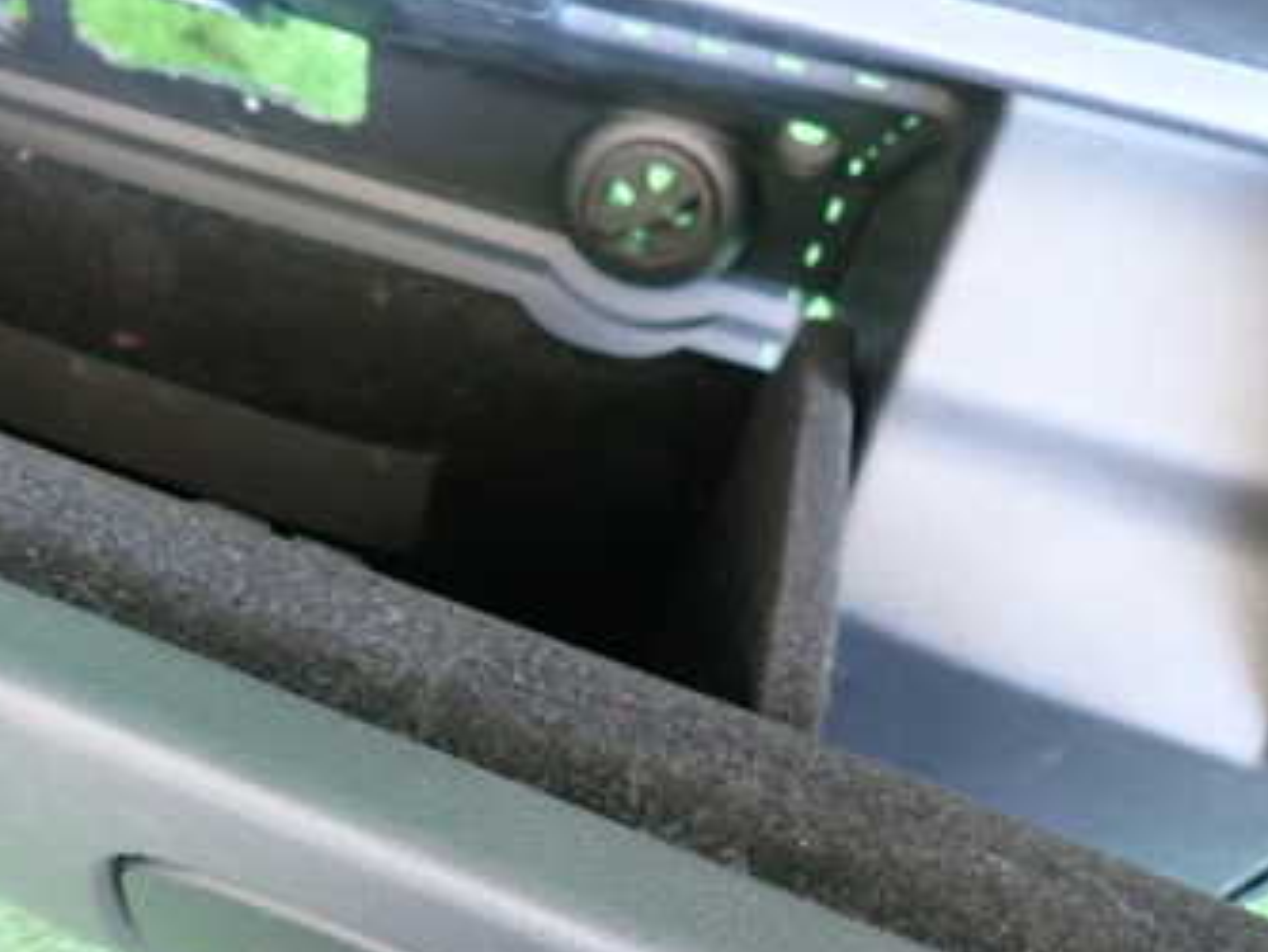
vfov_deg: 32.1
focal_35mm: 45
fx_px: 1649
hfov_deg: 40.4
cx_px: 255
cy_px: 392
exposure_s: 1/25
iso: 800
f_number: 2
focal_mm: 4.5
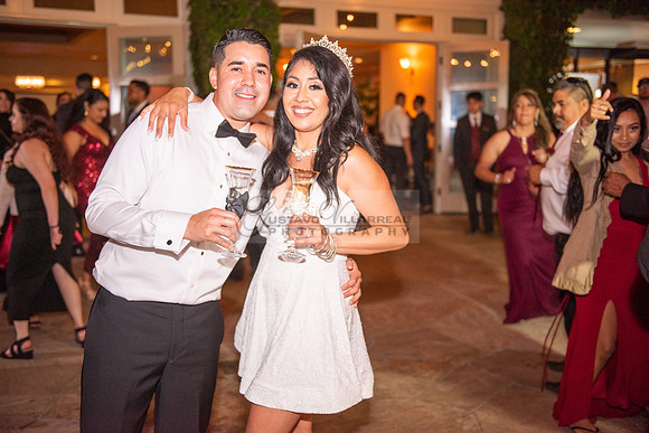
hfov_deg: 48.4
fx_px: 721
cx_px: 324
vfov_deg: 33.4
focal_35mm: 40
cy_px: 216
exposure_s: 1/125
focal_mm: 40
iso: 1250
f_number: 2.8
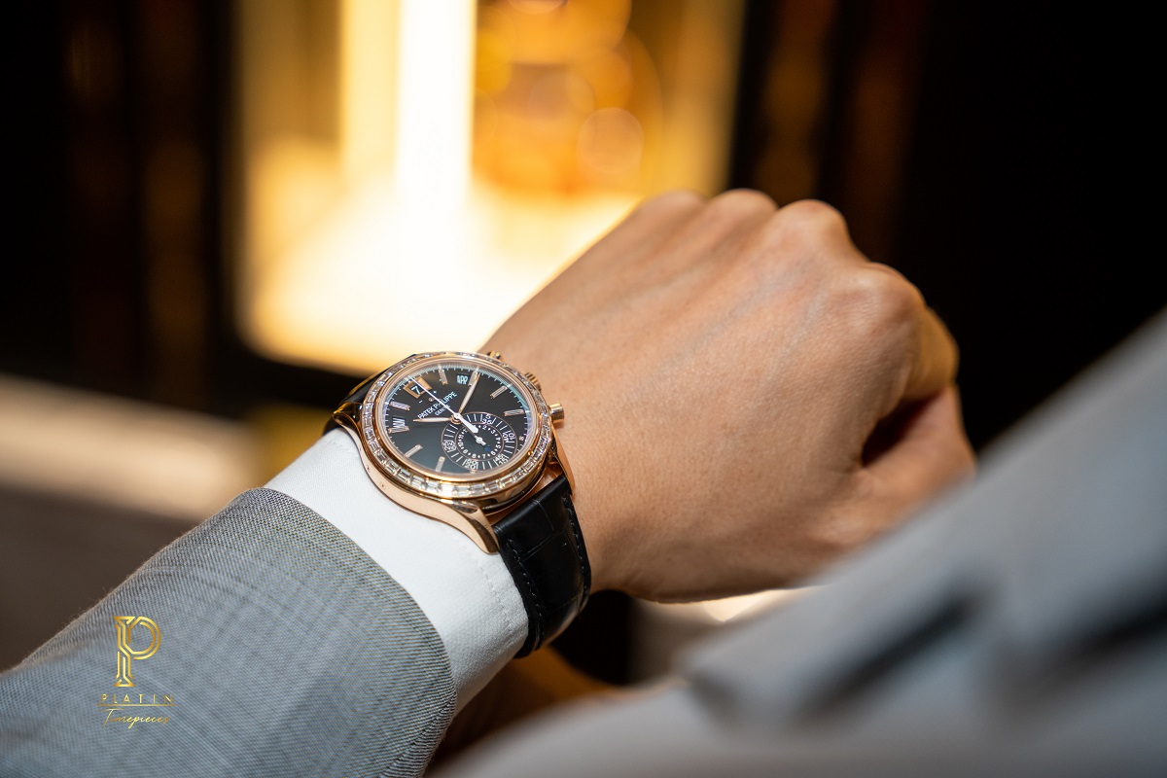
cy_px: 389
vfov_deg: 19.5
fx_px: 2269
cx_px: 584
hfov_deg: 28.8
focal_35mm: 70
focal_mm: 70
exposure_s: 1/160
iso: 500
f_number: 3.5
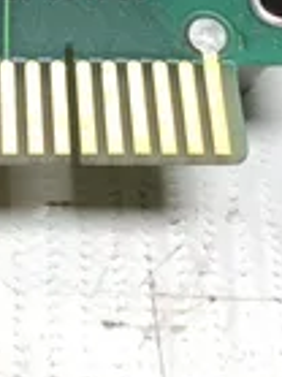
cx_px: -49
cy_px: -81
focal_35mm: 89
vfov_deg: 20.5
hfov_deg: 16.0
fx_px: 968
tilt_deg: -60.7
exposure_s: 1/120
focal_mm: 3.3
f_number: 2.4
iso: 32
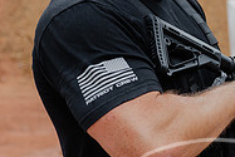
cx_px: 259
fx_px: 1013
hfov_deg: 13.0
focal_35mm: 155
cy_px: 46
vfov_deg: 8.9
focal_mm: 50
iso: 800
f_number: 4
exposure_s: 1/320
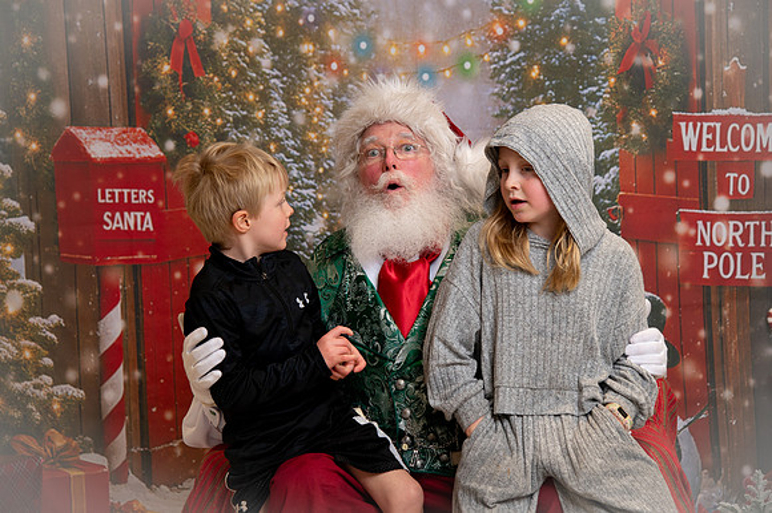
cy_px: 256
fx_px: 1607
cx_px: 386
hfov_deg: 27.0
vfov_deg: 18.2
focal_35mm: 75
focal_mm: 75
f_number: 4.5
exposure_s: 1/200
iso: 1250
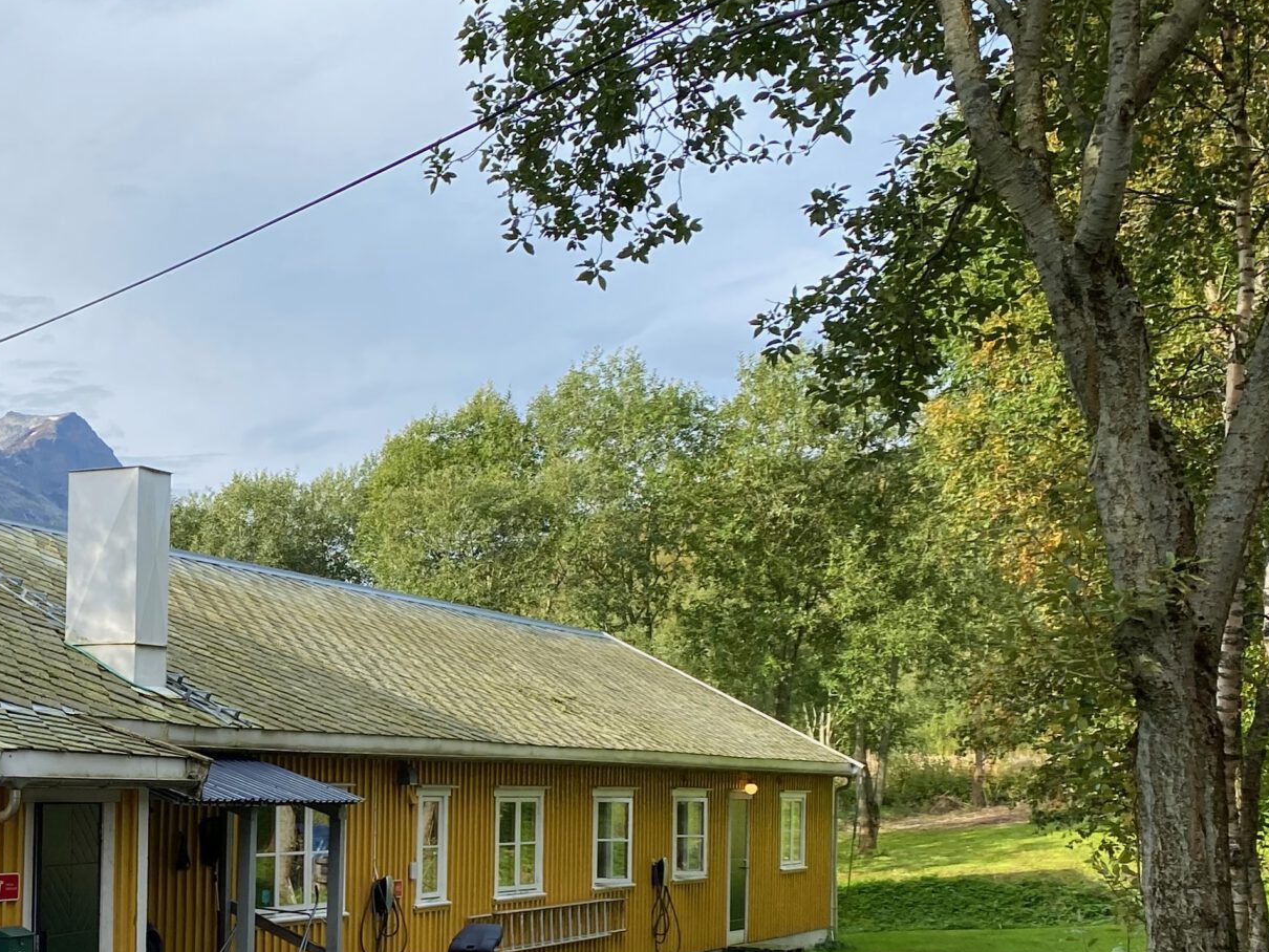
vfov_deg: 26.1
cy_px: 744
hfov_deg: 32.9
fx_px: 2017
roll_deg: -1.3
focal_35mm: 55
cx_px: 92
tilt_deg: -0.1
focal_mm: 4.25
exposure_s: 1/1053
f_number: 1.8
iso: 32
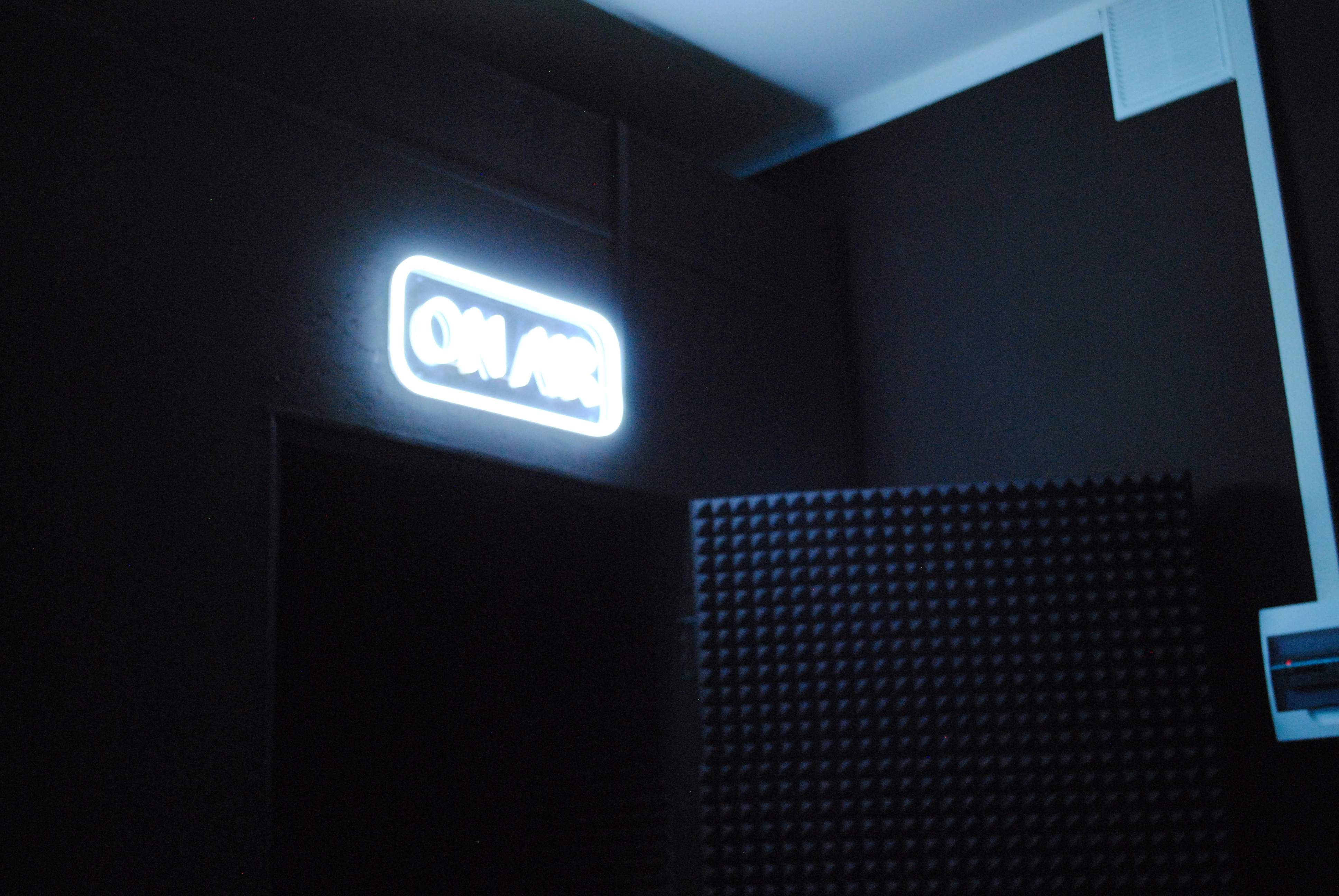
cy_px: 448
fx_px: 1564
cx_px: 670
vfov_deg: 32.0
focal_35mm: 42
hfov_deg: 46.3
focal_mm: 28
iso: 1400
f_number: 4.5
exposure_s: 1/30
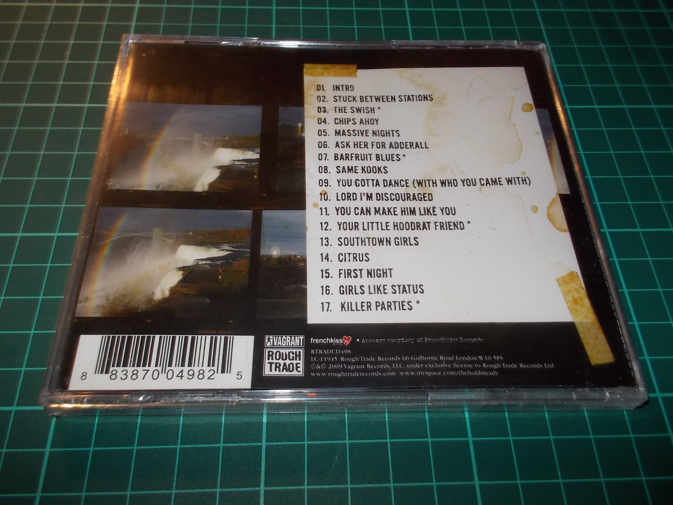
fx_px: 564
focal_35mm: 29
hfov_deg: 61.7
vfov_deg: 48.2
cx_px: 336
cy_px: 252
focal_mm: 4.1
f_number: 3.3
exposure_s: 1/30
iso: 200
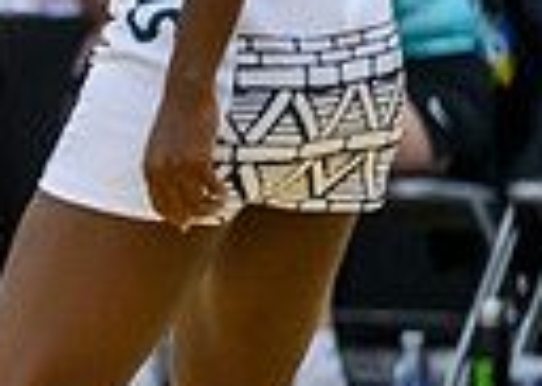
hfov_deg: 1.9
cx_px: -793
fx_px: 16230
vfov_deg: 1.4
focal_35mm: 1056
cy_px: -31
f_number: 3.2
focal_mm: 200
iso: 4000
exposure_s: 1/1000
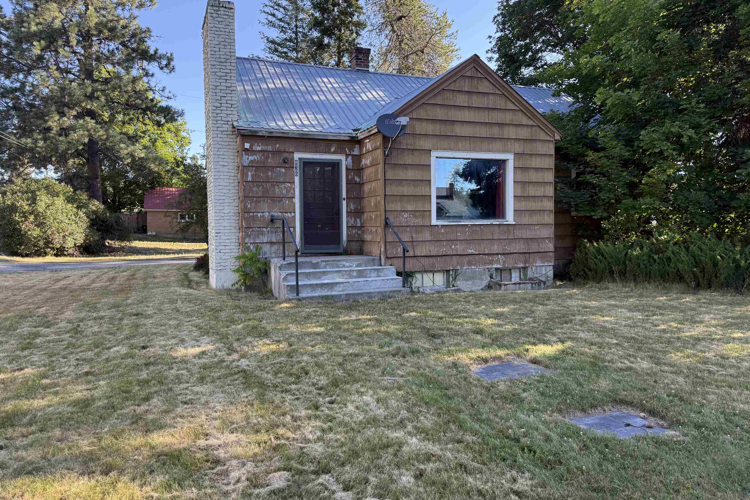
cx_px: 375
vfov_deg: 51.3
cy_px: 238
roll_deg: +0.5
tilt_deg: -2.2
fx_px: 521
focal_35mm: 25
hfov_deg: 71.5
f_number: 1.78
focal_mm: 6.76
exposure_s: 1/464
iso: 100
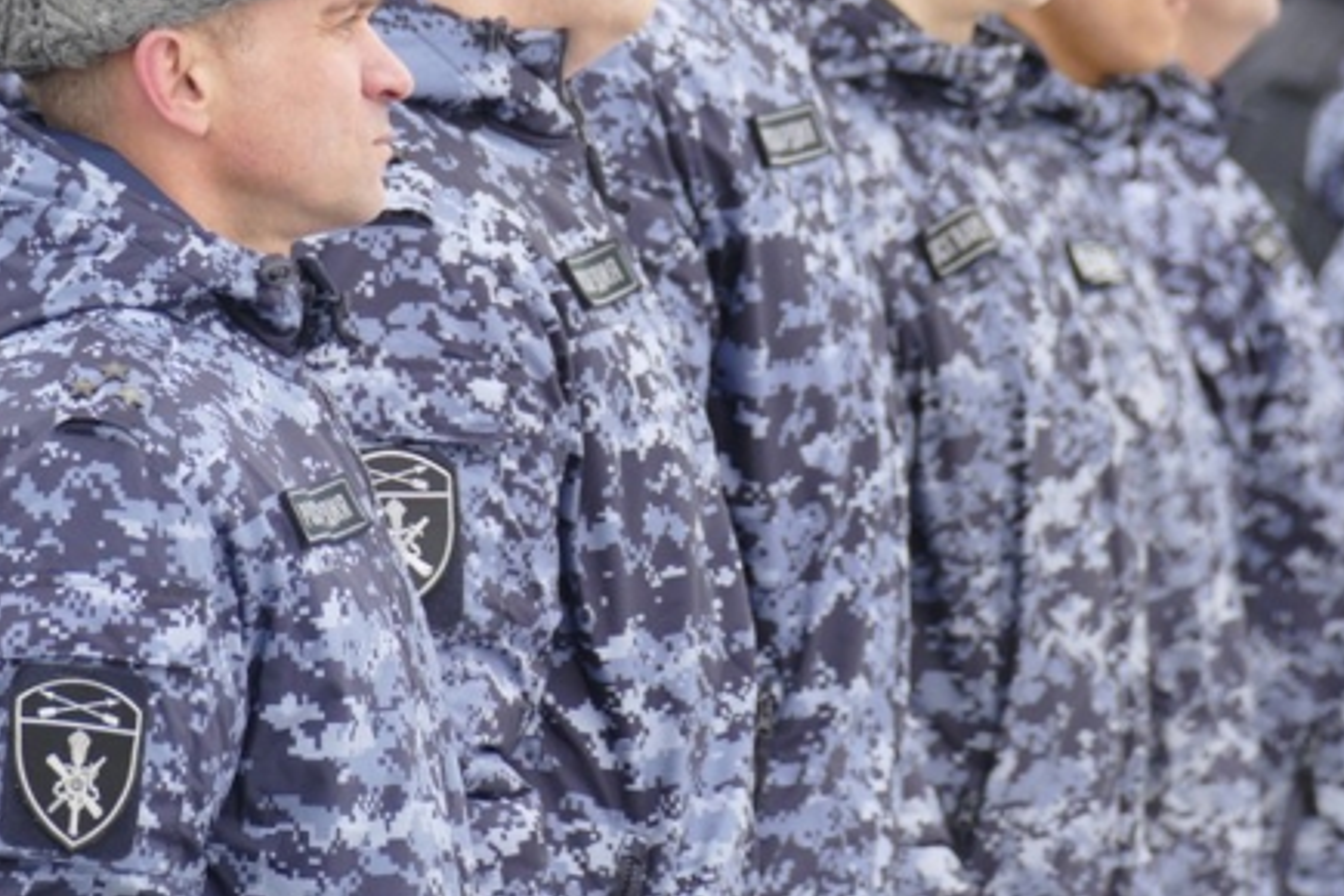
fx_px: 25758
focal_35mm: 690
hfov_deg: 3.0
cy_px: 198
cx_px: 587
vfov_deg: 2.0
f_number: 4
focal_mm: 146
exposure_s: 1/160
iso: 125
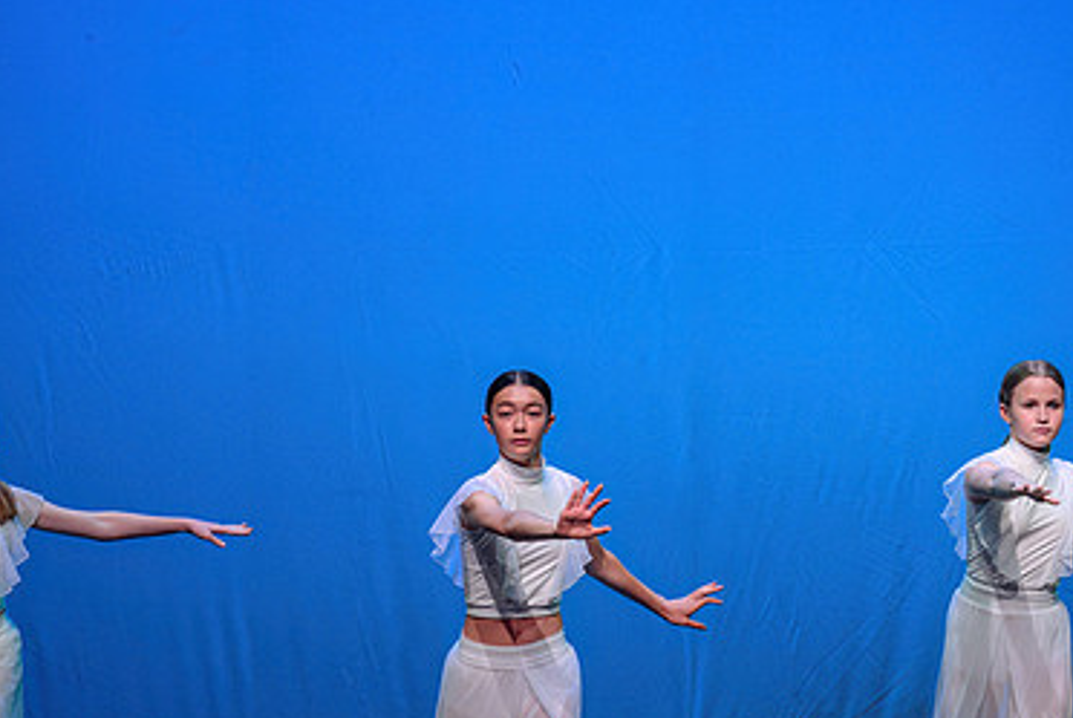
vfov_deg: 6.3
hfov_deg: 9.4
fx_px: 6505
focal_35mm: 218
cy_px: 463
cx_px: 525
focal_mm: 140
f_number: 2.8
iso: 1600
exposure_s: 1/500
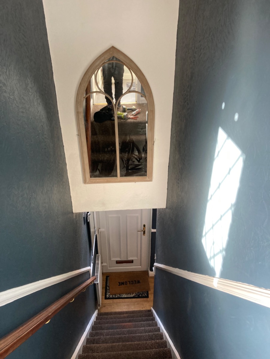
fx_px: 291
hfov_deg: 49.7
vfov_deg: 63.4
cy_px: 180
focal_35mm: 28
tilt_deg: -31.3
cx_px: 135
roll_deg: -0.3
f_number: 1.8
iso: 125
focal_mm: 3.99
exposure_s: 1/60
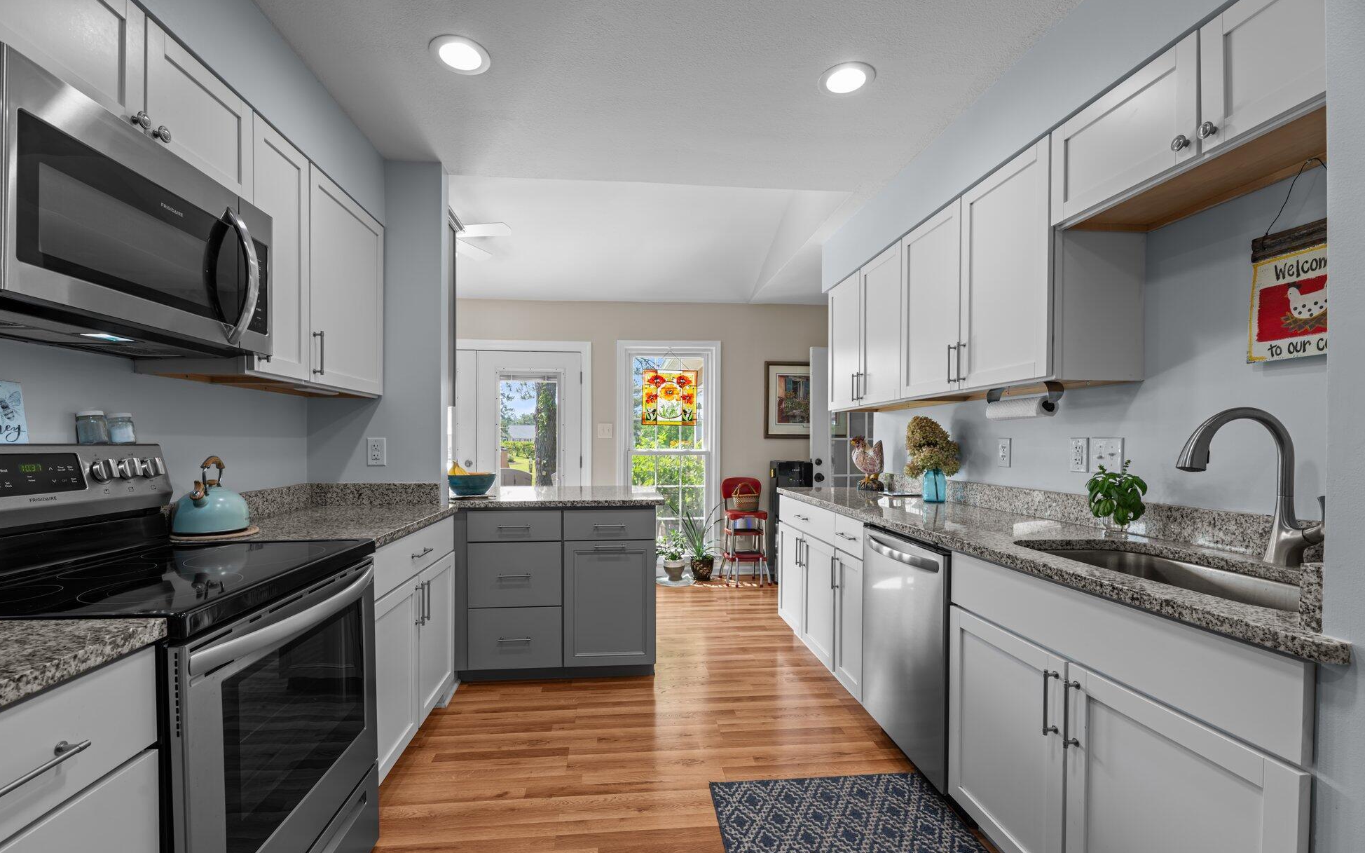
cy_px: 442
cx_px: 664
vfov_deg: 74.7
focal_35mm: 15
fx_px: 558
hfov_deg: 101.4
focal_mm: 14
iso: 100
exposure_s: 1/1.25
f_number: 9
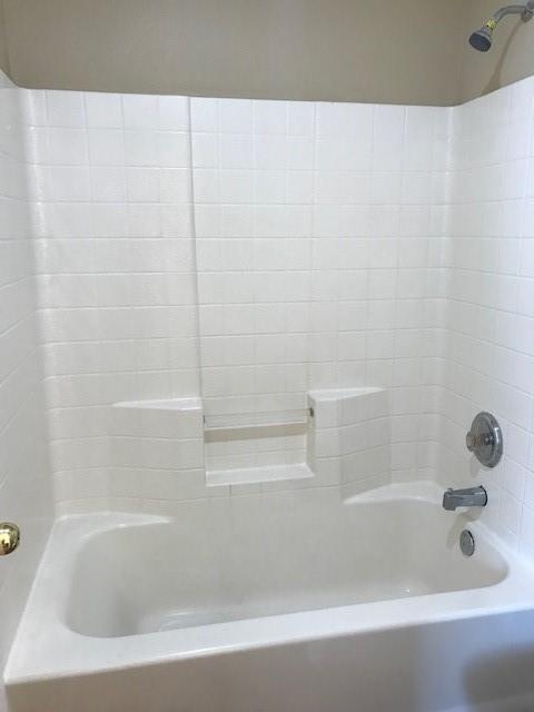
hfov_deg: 49.7
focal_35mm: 28
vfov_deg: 63.4
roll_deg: +1.4
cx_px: 267
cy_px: 356
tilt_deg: -11.0
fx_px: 576
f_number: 1.8
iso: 32
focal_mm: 3.99
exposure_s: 1/30
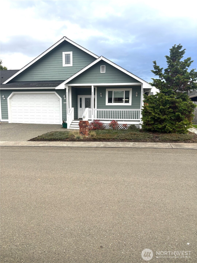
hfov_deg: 53.1
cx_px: 98
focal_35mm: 26
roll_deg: -0.8
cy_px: 132
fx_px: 197
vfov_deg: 67.3
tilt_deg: -7.9
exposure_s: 1/539
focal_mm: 5.96
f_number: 1.6
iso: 50
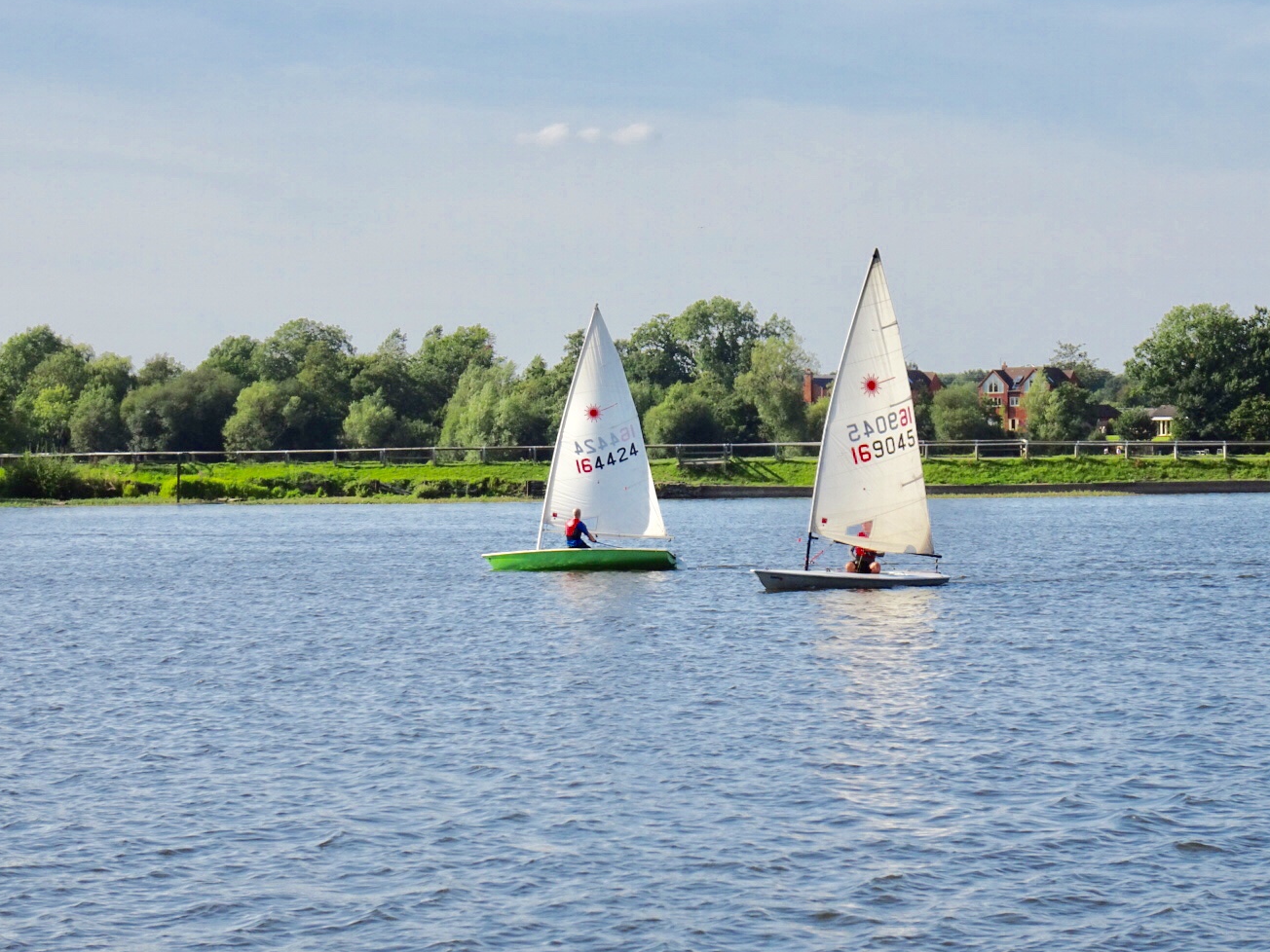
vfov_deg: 14.0
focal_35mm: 106
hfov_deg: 18.5
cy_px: 466
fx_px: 3889
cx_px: 686
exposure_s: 1/500
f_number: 5
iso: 80
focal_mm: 16.46
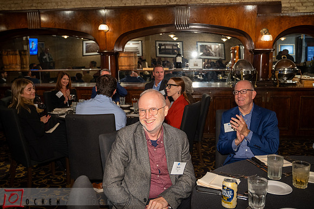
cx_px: 157
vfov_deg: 41.1
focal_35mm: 32
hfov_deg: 58.7
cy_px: 104
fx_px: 279
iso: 2500
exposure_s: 1/160
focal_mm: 32
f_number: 4
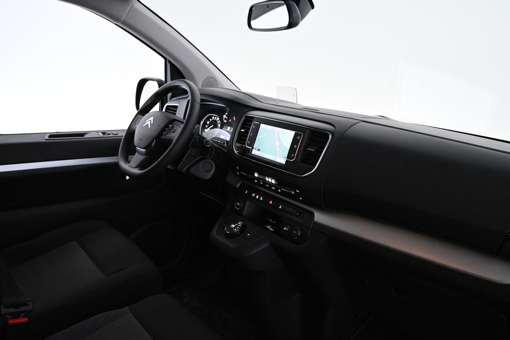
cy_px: 170
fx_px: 425
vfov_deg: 43.6
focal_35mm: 30
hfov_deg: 61.9
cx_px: 255
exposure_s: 1/60
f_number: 3.8
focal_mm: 20
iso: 5600
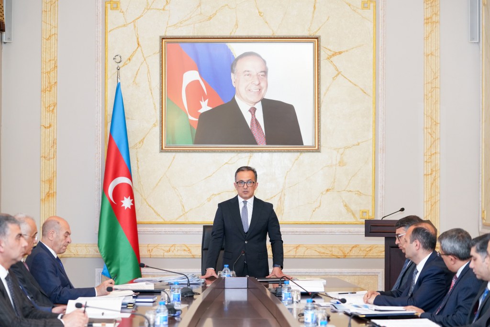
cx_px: 245
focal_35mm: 92
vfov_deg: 14.9
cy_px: 164
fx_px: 1252
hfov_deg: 22.1
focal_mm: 92
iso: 2500
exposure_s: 1/200
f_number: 3.5
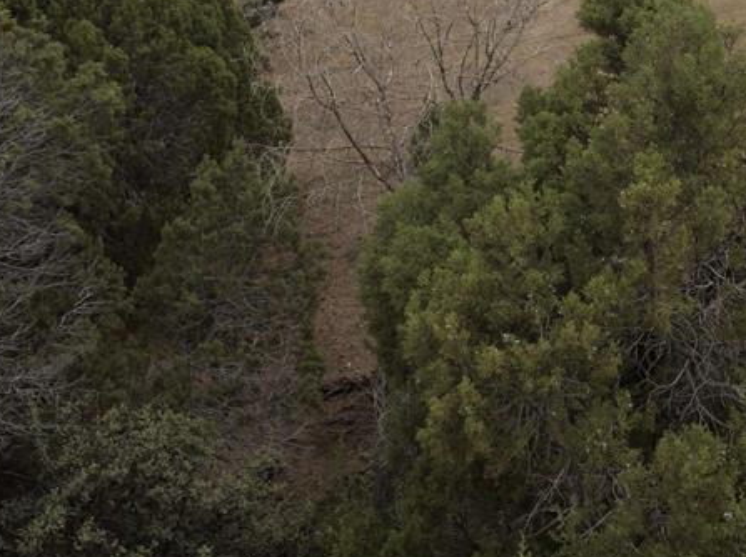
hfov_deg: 34.6
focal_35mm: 55
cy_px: -35
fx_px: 1184
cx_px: 511
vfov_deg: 24.9
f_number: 2.8
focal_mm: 12.29
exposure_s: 1/50
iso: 120
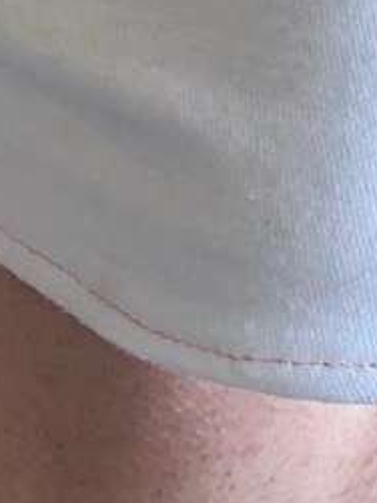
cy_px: -449
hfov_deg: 7.5
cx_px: 188
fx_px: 2863
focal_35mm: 197
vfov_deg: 9.5
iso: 80
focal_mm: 2.87
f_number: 2.2
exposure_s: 1/60
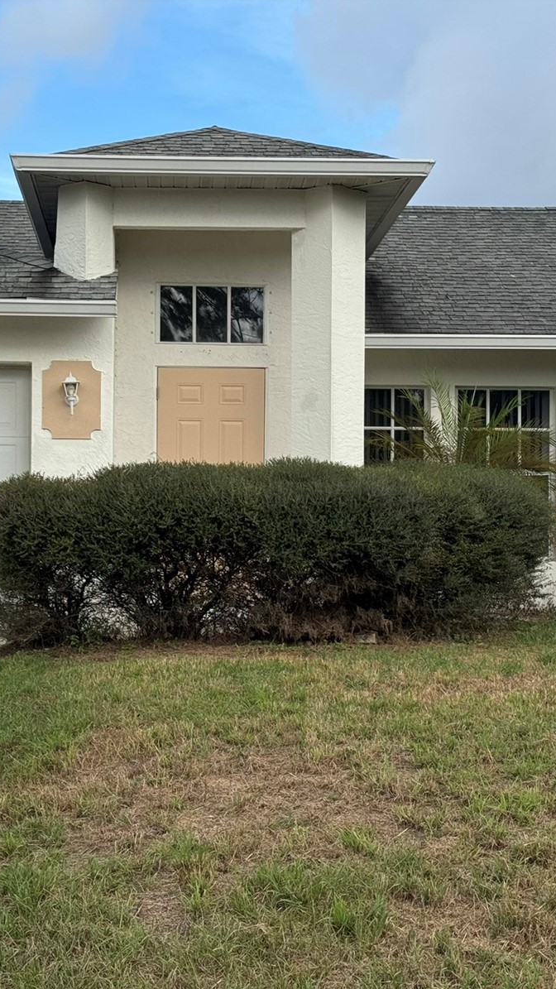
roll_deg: -0.6
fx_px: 1835
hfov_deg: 17.2
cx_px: 244
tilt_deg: +1.3
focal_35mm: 70
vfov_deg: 30.2
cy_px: 494
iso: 64
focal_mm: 6.76
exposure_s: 1/2415
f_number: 1.78
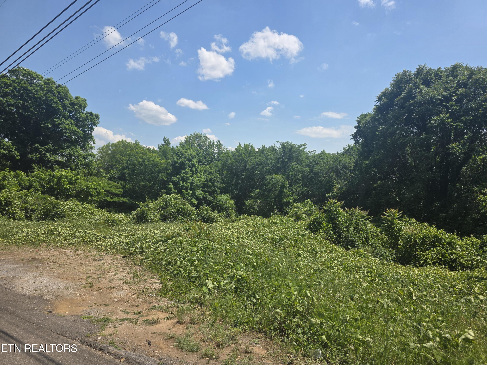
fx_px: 324
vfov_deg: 58.9
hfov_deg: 73.9
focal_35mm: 23
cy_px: 182
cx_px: 244
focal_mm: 6.3
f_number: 1.7
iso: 80
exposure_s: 1/10000
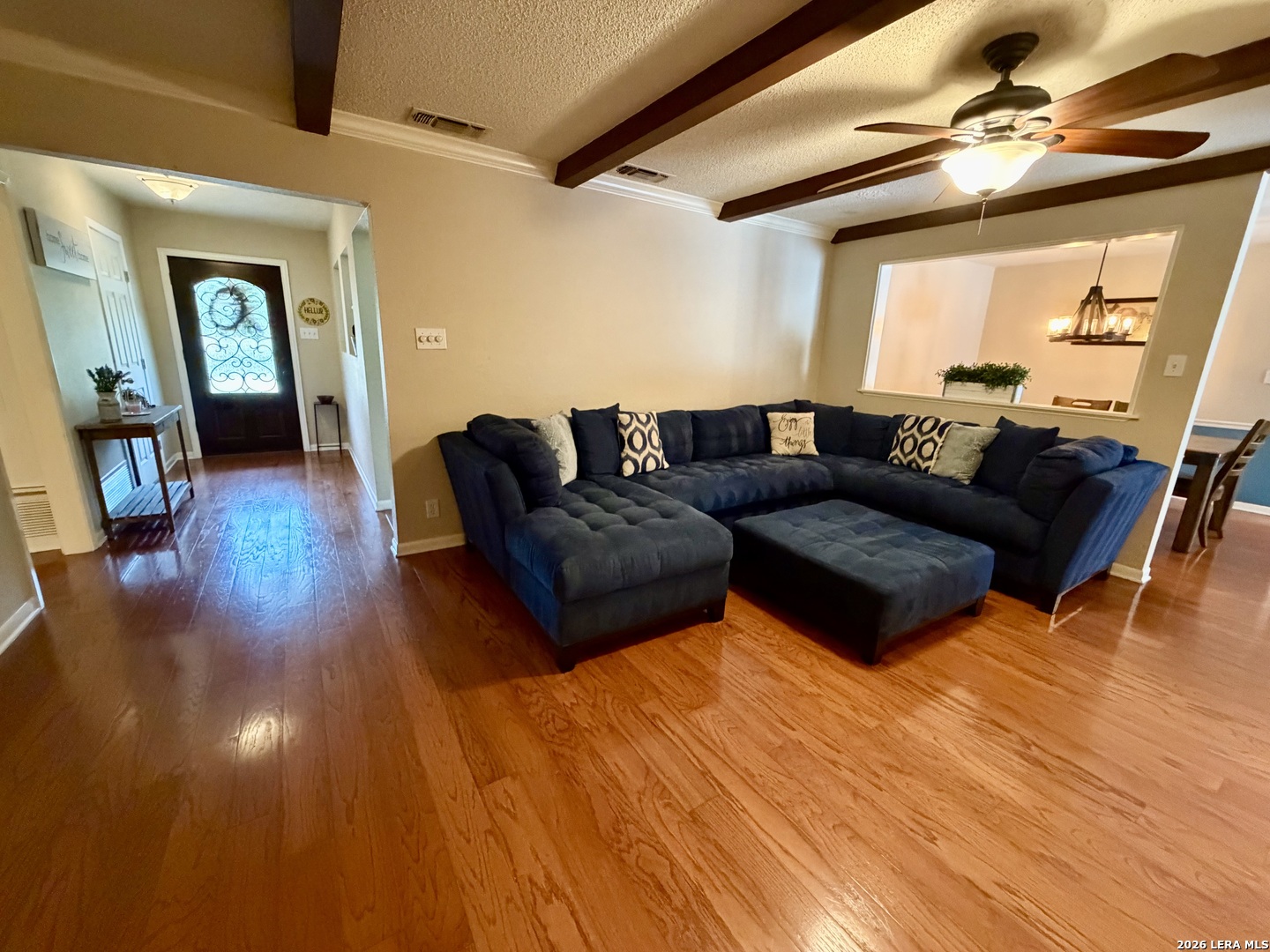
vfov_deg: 85.7
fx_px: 514
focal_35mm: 14
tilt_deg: -15.5
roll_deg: -1.8
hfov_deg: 102.1
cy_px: 476
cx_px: 635
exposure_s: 1/60
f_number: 2.2
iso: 1000
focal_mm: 2.22
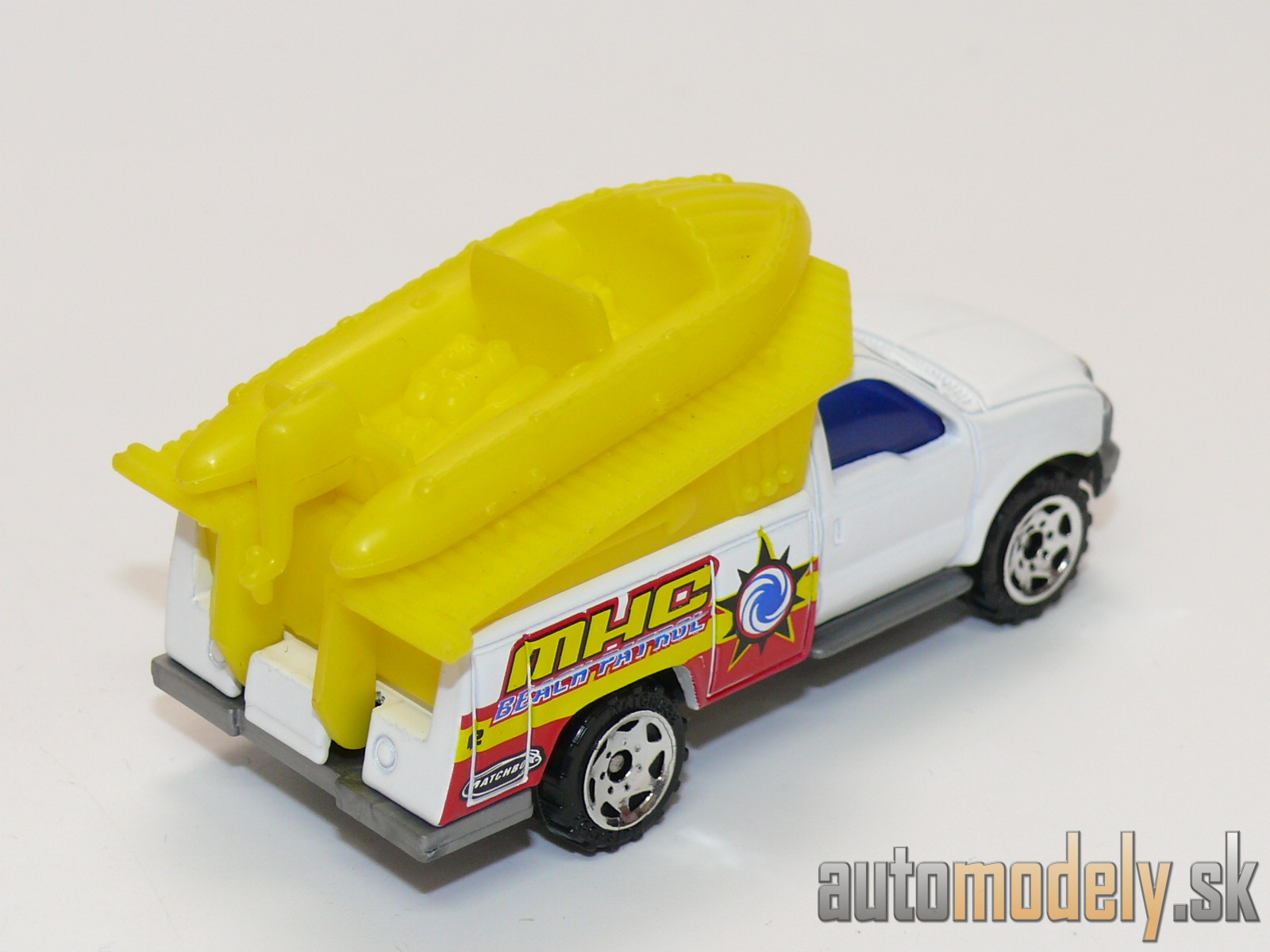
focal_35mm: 102
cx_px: 635
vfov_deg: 14.5
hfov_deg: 19.3
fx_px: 3742
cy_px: 476
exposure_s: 1/30
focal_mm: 13.3
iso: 100
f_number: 4
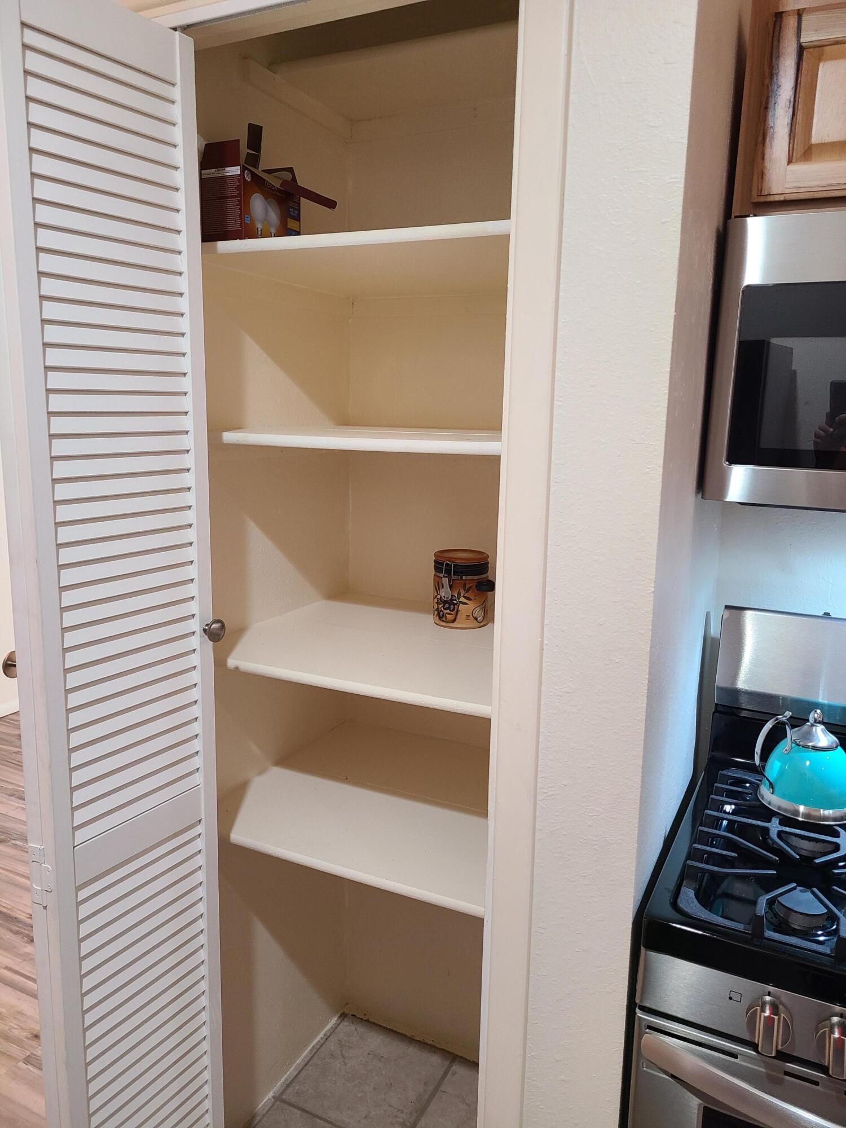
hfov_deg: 53.1
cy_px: 564
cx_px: 423
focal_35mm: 26
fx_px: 847
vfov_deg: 67.3
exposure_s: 1/40
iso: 250
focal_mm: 5.4
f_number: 1.8
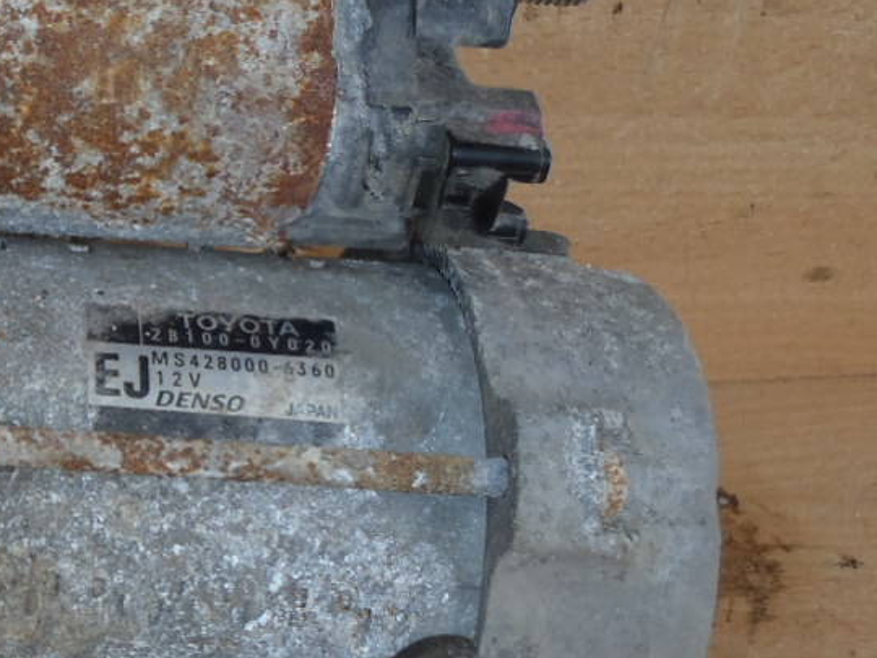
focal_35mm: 90
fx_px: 2280
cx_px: -71
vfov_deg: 16.4
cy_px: 361
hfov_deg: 20.8
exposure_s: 1/40
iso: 100
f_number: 4.6
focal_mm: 6.83
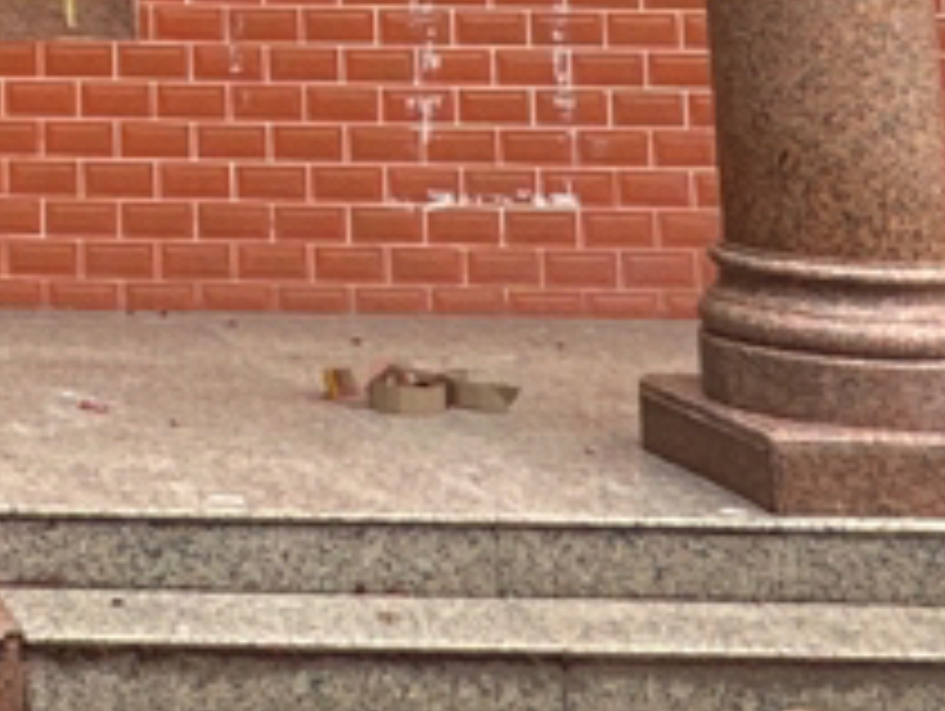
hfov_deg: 17.1
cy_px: -650
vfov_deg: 13.1
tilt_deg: +10.0
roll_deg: -0.6
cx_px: -590
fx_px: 2733
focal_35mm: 100
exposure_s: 1/99
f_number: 2.2
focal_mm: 2.22
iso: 64
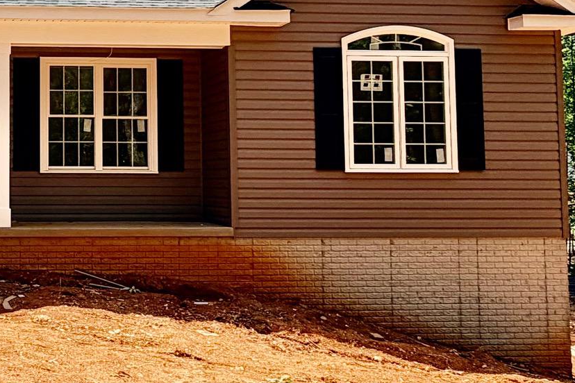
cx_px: -81
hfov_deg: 40.7
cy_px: -27
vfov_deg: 32.8
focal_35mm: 36
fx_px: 575
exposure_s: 1/770
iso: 25
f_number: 2.2
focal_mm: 2.22
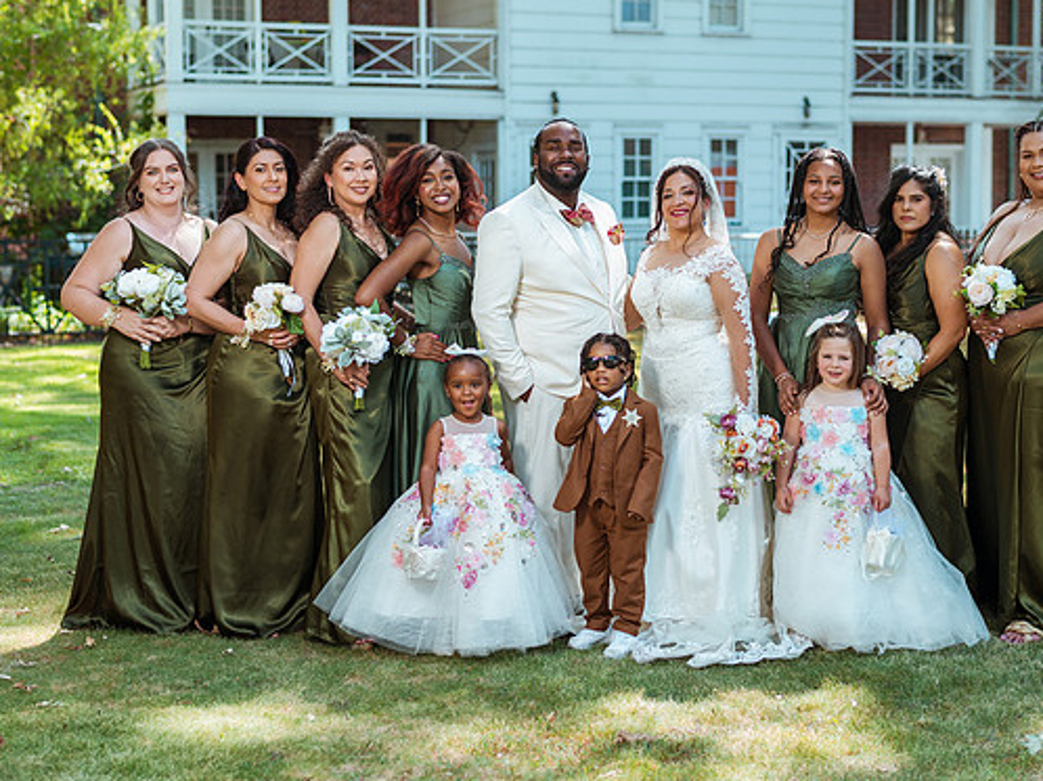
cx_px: 601
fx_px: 1958
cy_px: 393
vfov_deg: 22.6
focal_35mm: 65
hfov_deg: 29.8
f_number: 2.8
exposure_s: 1/200
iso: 50
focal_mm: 58
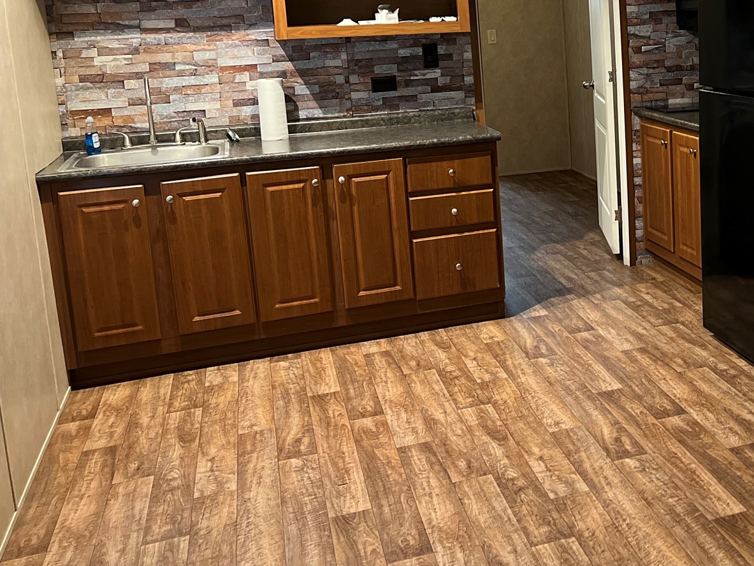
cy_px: 141
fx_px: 980
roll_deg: +2.3
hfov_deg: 39.9
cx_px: 632
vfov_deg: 31.6
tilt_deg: -8.1
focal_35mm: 45
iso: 500
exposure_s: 1/60
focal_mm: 5.7
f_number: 1.5
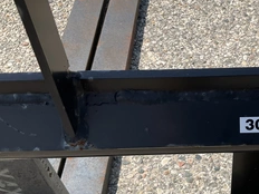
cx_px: 214
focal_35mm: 50
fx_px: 374
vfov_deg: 29.0
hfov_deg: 36.6
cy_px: 126
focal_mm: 3
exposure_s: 1/1730
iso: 25
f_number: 1.8
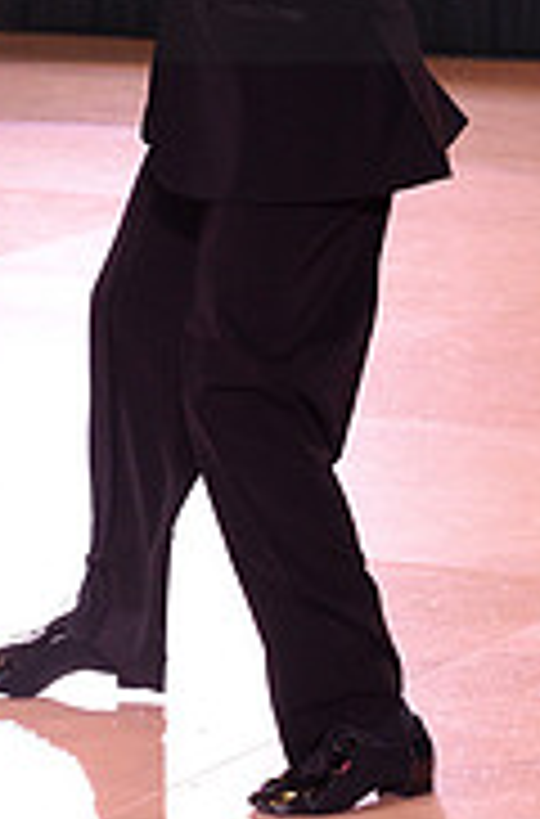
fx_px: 5940
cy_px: -86
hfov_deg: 5.2
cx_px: -65
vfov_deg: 7.8
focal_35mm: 262
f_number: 6.3
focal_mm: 82
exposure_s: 1/250
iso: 2500
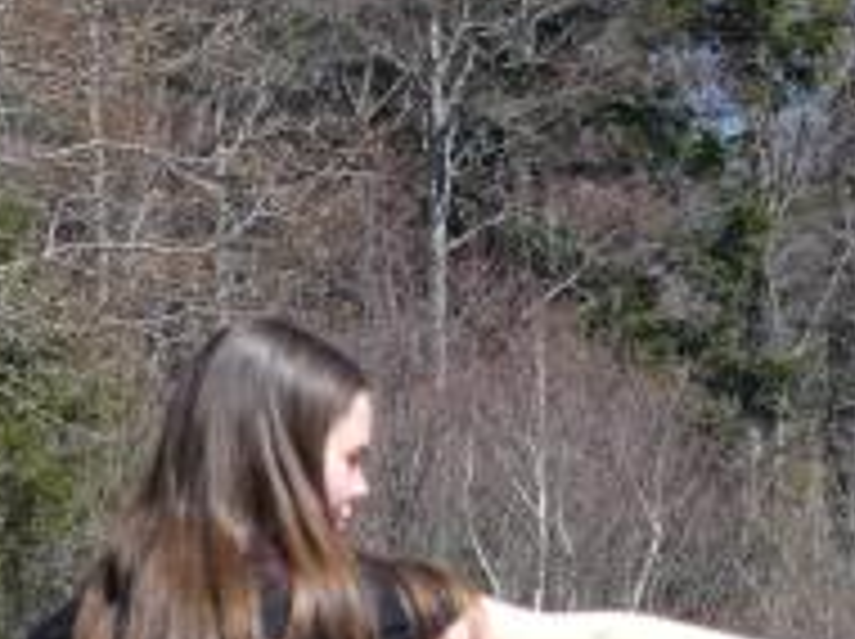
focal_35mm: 738
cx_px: 540
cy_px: 616
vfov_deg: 2.0
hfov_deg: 2.7
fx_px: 18205
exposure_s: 1/250
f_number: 5.6
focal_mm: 62.7
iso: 80
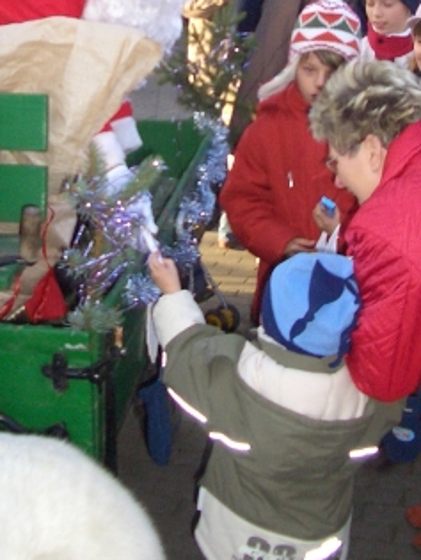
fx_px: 1149
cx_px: 185
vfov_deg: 26.5
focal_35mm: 71
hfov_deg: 20.8
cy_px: 57
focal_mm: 5.8
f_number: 2.6
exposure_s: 1/400
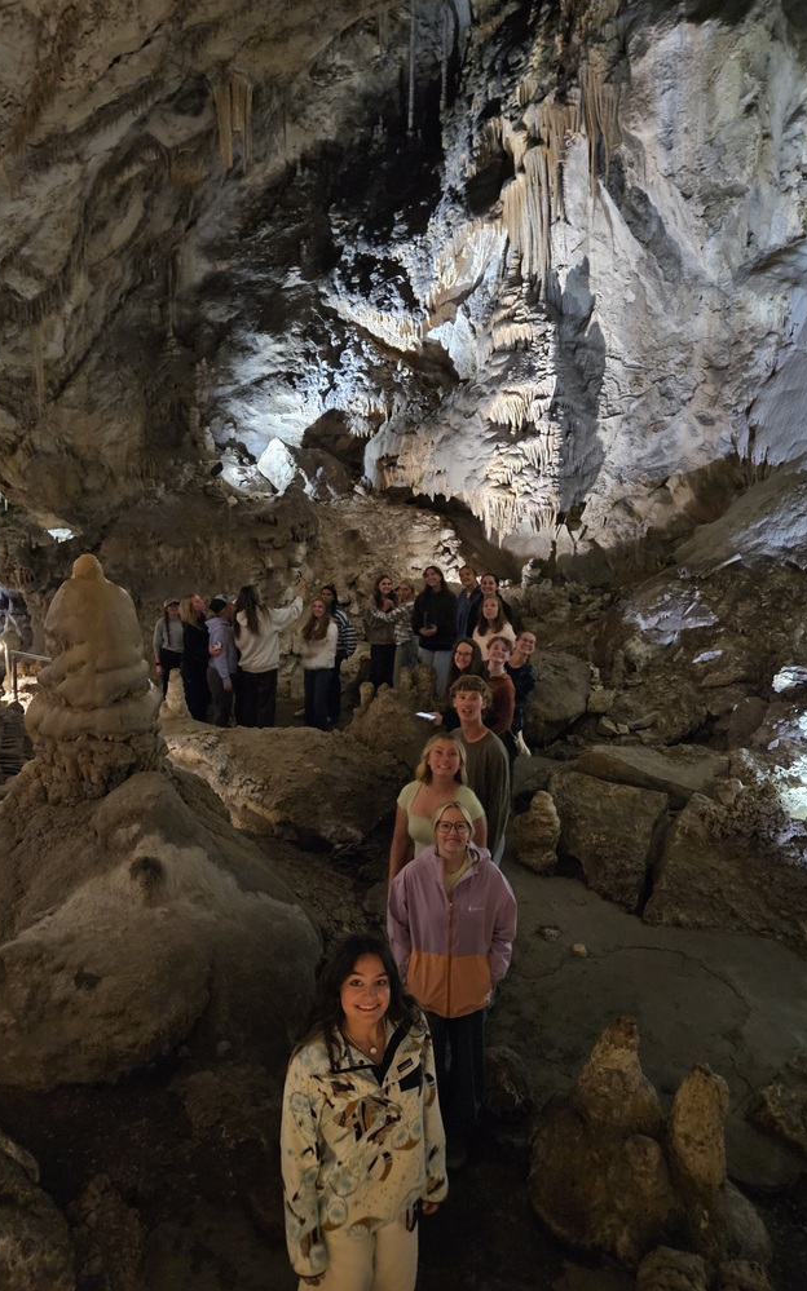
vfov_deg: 72.5
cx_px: 419
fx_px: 880
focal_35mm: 25
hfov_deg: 49.2
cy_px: 631
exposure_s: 1/20
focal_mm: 5.4
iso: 1600
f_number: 1.8
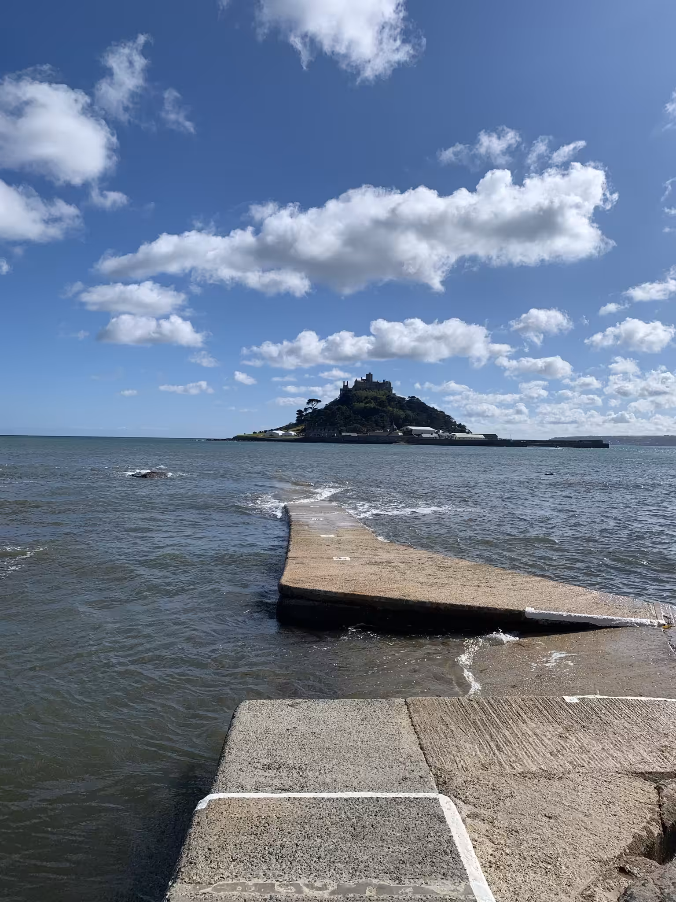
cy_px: 451
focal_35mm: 26
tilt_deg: +0.5
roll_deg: -2.5
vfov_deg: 67.3
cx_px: 338
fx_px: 677
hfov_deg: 53.1
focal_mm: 4.25
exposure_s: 1/4902
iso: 25
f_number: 1.8
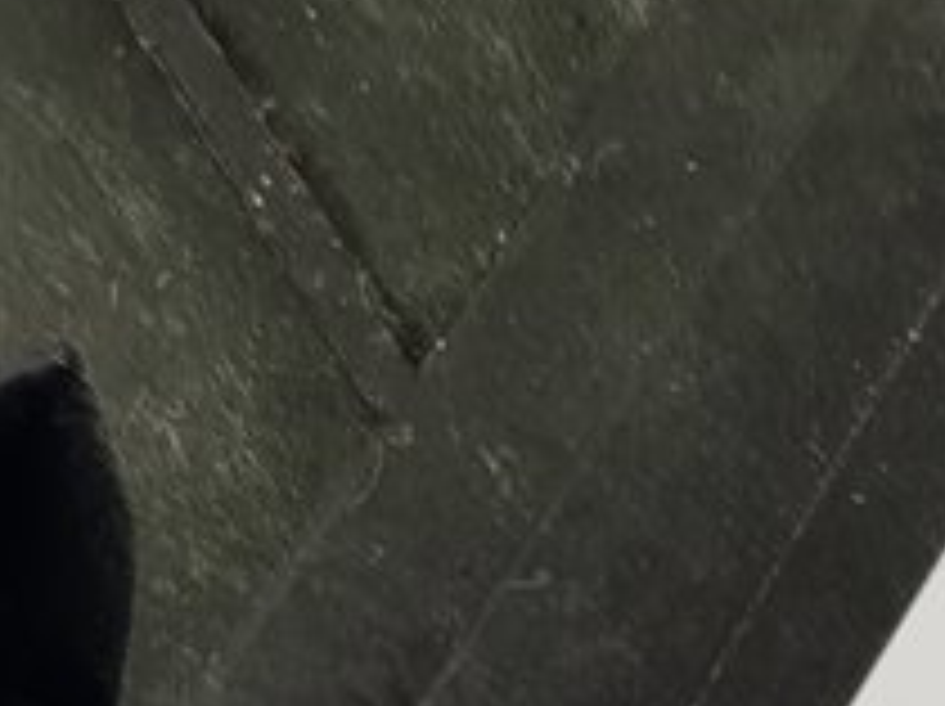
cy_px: 1259
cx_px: 1138
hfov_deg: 15.0
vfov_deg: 10.9
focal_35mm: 127
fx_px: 3463
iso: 64
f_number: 1.7
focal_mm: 4.2
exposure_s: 1/100
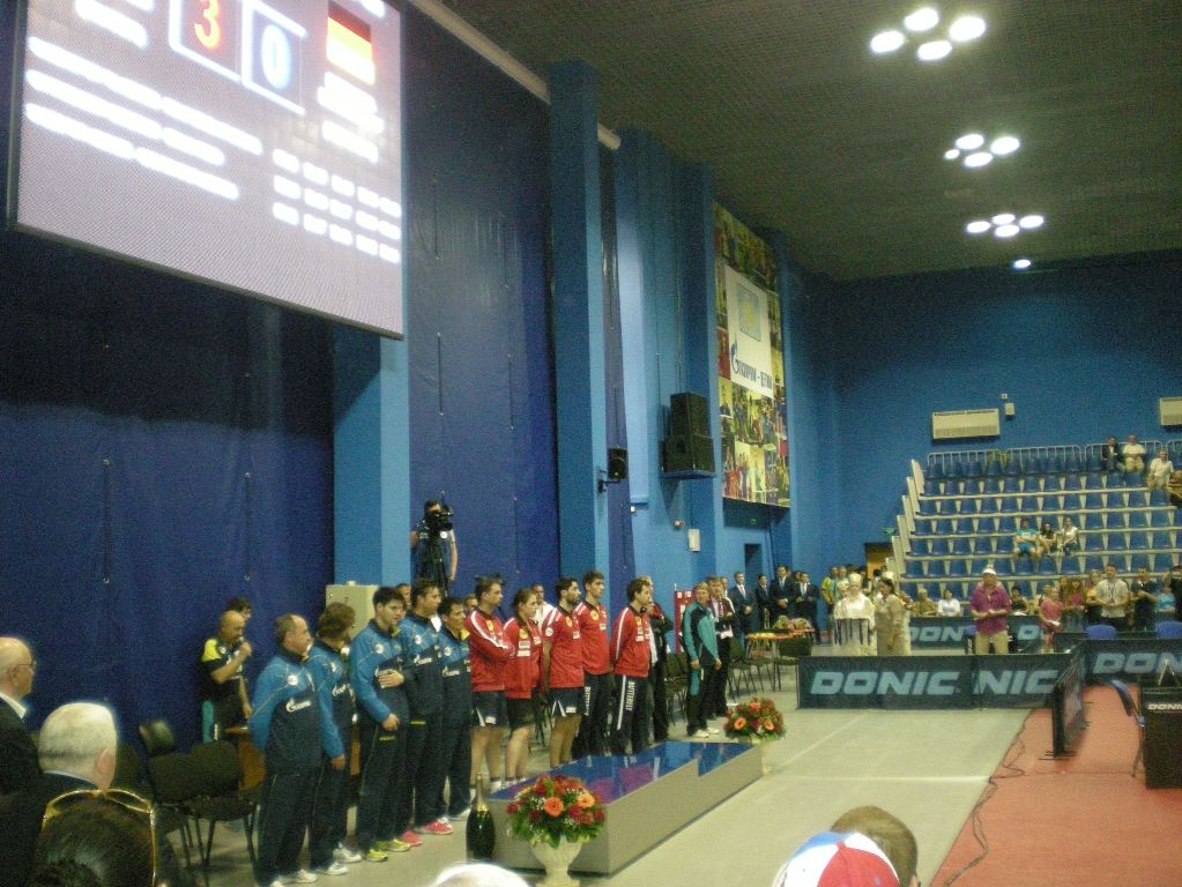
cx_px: 591
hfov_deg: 49.0
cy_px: 444
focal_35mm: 38
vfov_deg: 37.7
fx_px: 1298
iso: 636
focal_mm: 6.3
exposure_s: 1/60
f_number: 3.1
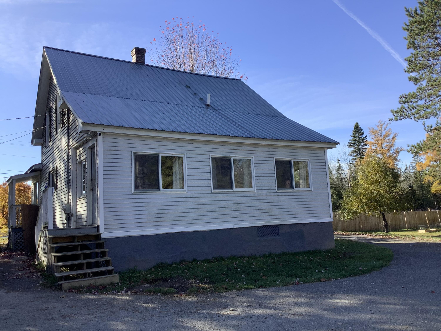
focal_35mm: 31
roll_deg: +3.4
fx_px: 395
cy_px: 166
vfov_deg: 45.4
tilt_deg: +6.9
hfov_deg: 58.4
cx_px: 220
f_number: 2.4
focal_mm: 3.3
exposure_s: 1/562
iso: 25
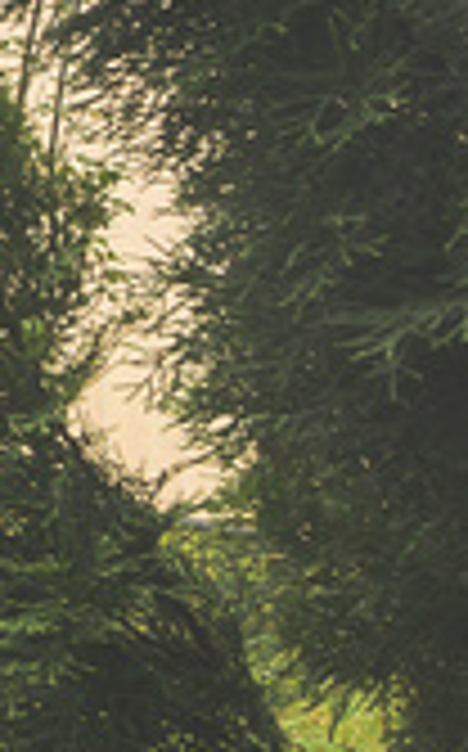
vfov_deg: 15.0
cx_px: -1580
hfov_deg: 6.7
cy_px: -27
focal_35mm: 137
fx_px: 2803
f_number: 8
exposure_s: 1/20
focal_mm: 14
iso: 125
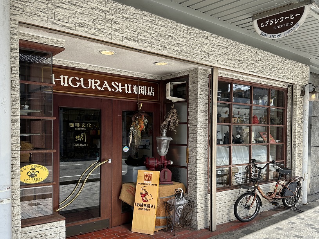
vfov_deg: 56.8
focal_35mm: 24
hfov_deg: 71.6
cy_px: 120
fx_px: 221
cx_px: 160
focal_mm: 6.86
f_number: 1.78
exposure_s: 1/1144
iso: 80
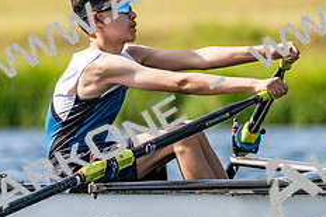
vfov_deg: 0.9
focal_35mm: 1498
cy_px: 91
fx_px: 13573
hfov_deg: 1.4
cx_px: 145
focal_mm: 400
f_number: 4.5
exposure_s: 1/2500
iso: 250
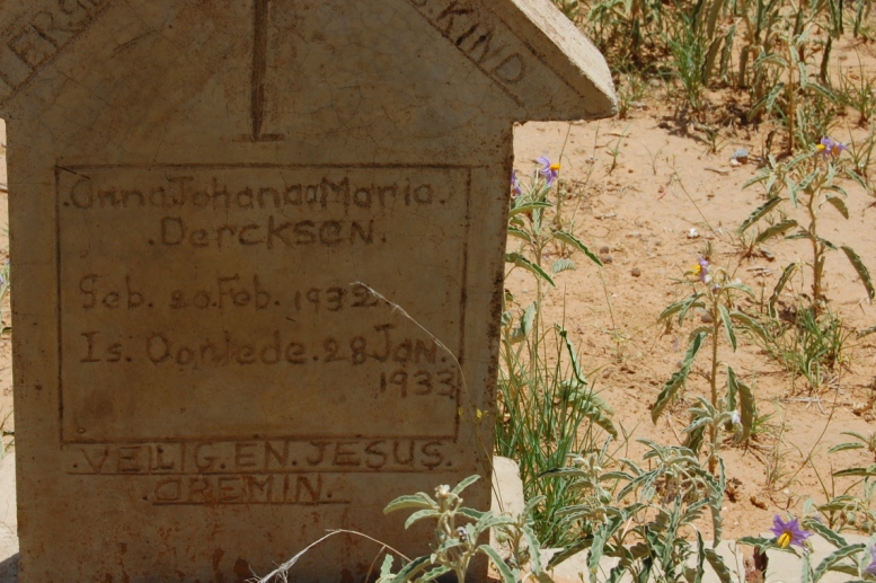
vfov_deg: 12.6
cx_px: 337
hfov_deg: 18.8
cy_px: 211
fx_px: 2642
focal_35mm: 109
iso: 200
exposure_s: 1/200
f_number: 14
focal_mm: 55
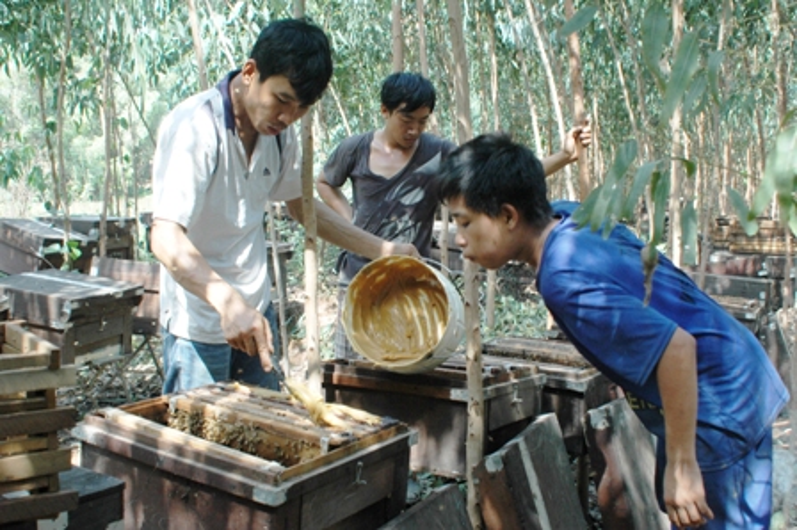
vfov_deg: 31.8
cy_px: 265
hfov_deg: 46.4
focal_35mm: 42
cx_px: 398
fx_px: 929
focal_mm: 28
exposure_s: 1/160
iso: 250
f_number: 6.3
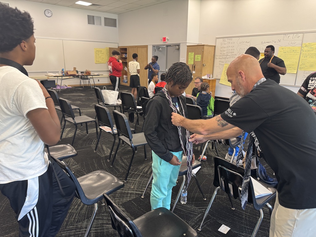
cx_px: 158
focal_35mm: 24
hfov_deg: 71.6
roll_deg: -1.2
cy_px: 118
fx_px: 219
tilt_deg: -16.2
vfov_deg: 56.8
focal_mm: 6.76
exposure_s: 1/60
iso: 200
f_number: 1.78
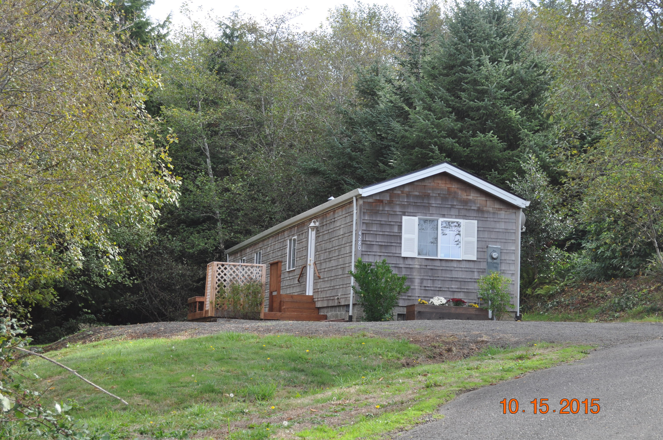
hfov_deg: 31.9
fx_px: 1159
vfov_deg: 21.5
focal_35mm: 63
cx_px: 332
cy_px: 220
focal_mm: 42
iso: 200
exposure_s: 1/160
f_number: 6.3
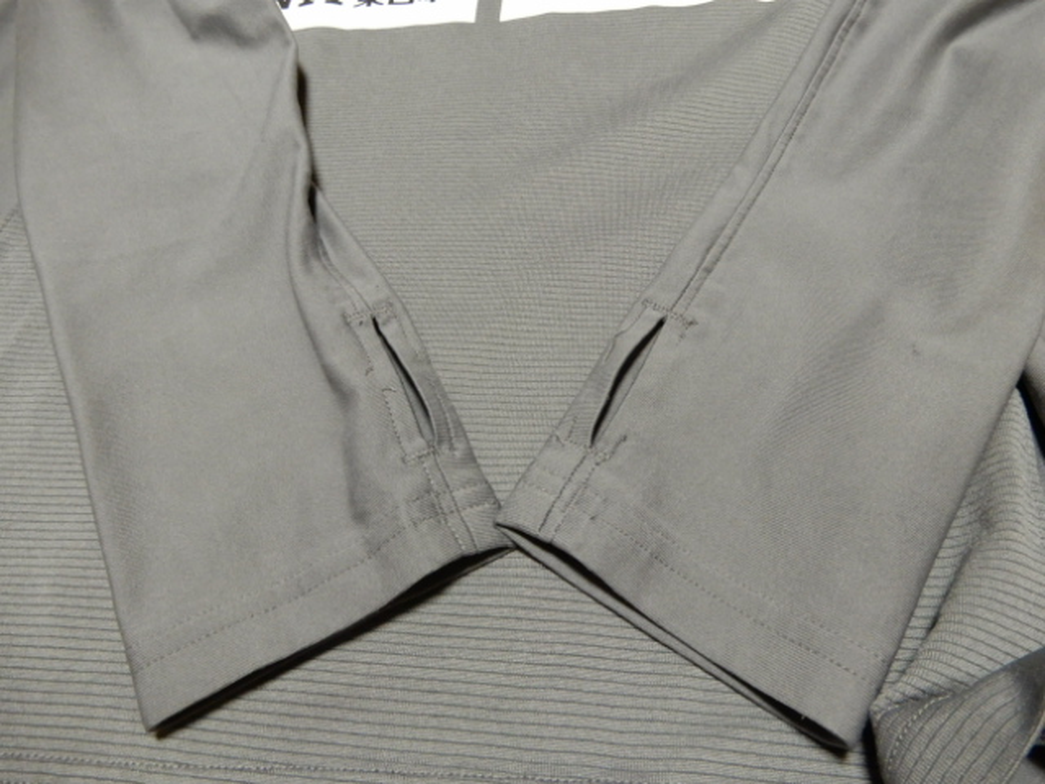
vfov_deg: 56.8
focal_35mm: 24
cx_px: 522
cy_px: 392
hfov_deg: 71.6
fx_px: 725
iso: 400
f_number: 3.4
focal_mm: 4.3
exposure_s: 1/13
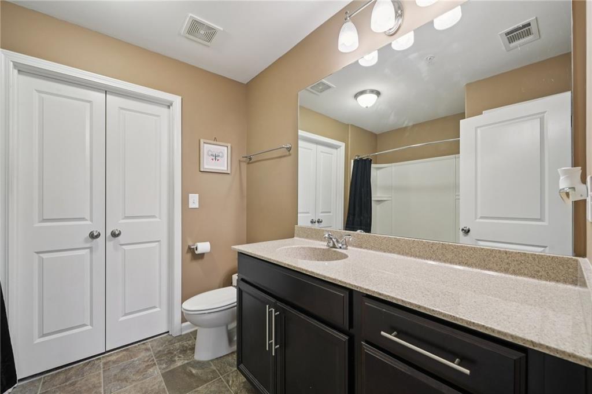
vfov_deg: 81.1
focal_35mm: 14
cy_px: 197
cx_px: 296
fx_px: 230
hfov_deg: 104.3
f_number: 7.1
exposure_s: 1/6
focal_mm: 14
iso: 400
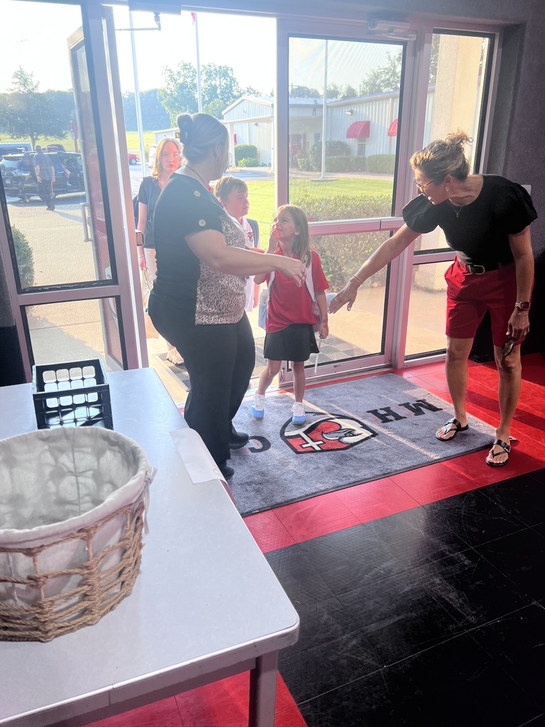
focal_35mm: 26
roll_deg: +1.2
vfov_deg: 67.3
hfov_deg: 53.1
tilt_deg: -19.2
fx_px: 546
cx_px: 272
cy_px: 364
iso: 40
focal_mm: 5.7
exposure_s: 1/164
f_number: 1.5
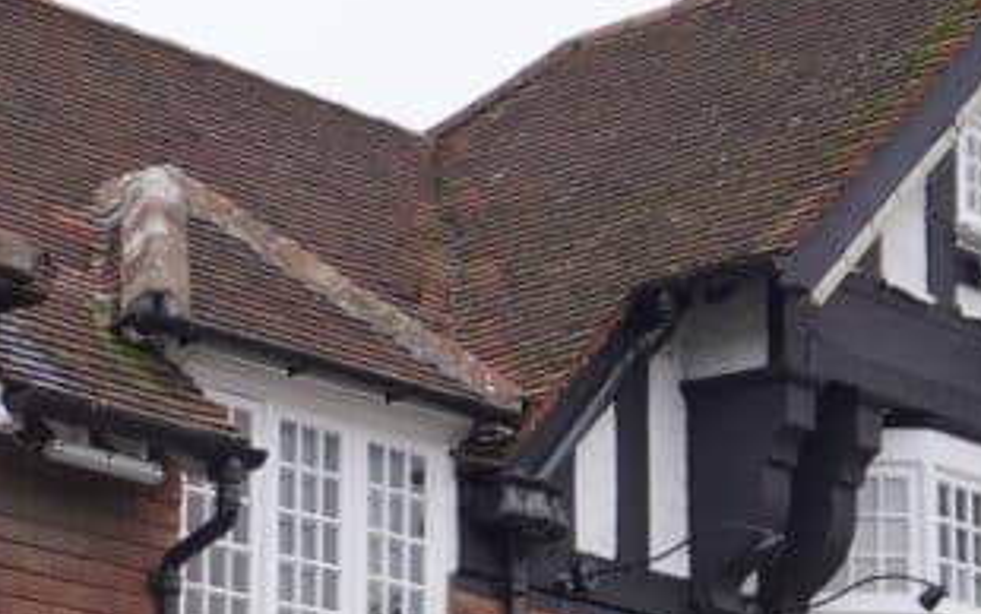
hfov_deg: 15.7
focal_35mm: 130
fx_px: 3477
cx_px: -13
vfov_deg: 9.9
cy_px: 836
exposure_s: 1/60
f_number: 5
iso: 100
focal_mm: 22
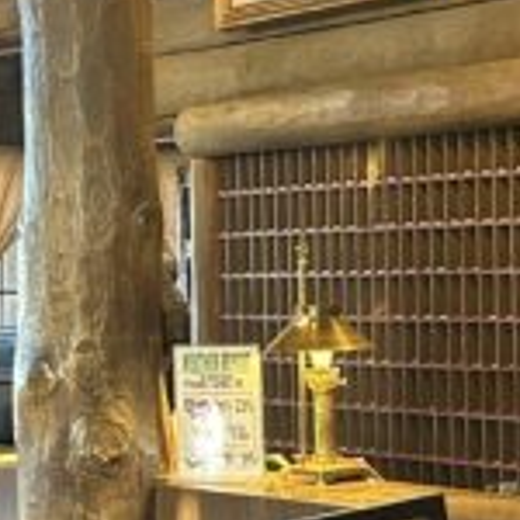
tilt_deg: -0.9
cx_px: 302
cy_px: 225
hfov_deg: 14.8
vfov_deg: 14.8
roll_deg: +1.9
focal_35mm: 118
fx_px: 2005
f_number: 1.5
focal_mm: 5.7
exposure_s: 1/60
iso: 320
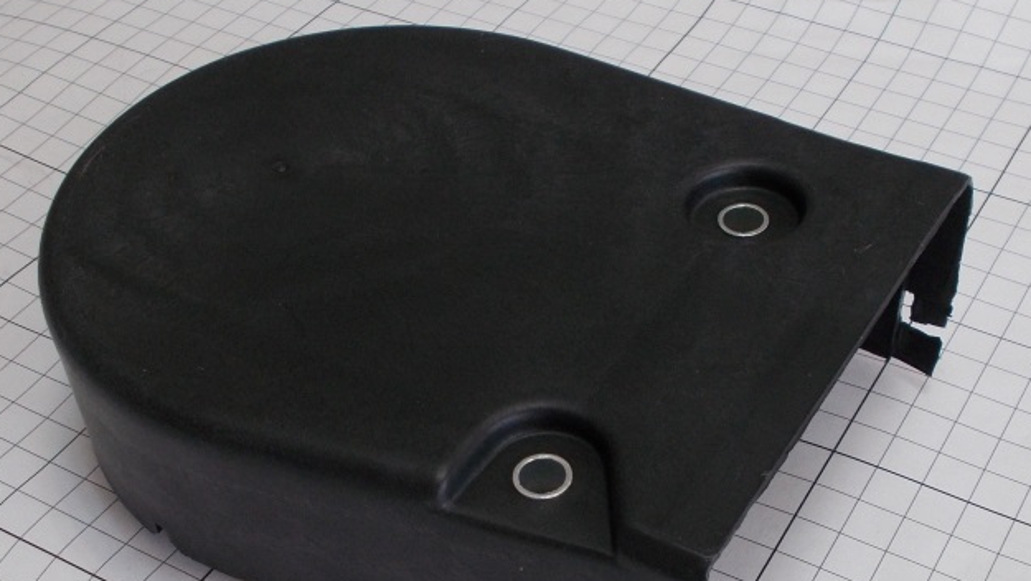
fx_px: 793
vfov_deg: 39.9
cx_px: 510
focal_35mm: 29
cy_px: 375
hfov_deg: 66.0
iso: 100
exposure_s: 1/25
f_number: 3.2
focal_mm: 4.6
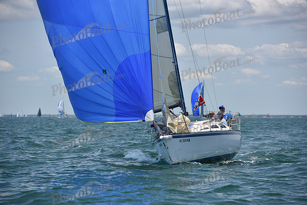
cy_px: 102
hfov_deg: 10.3
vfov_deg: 6.9
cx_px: 154
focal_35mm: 200
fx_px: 1706
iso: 400
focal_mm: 200
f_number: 7.1
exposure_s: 1/800
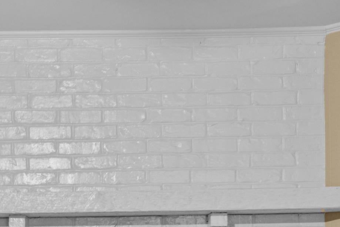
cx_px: 98
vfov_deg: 14.5
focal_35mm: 90
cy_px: 297
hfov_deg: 22.5
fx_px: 850
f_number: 9
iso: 400
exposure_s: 1.3
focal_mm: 21.9
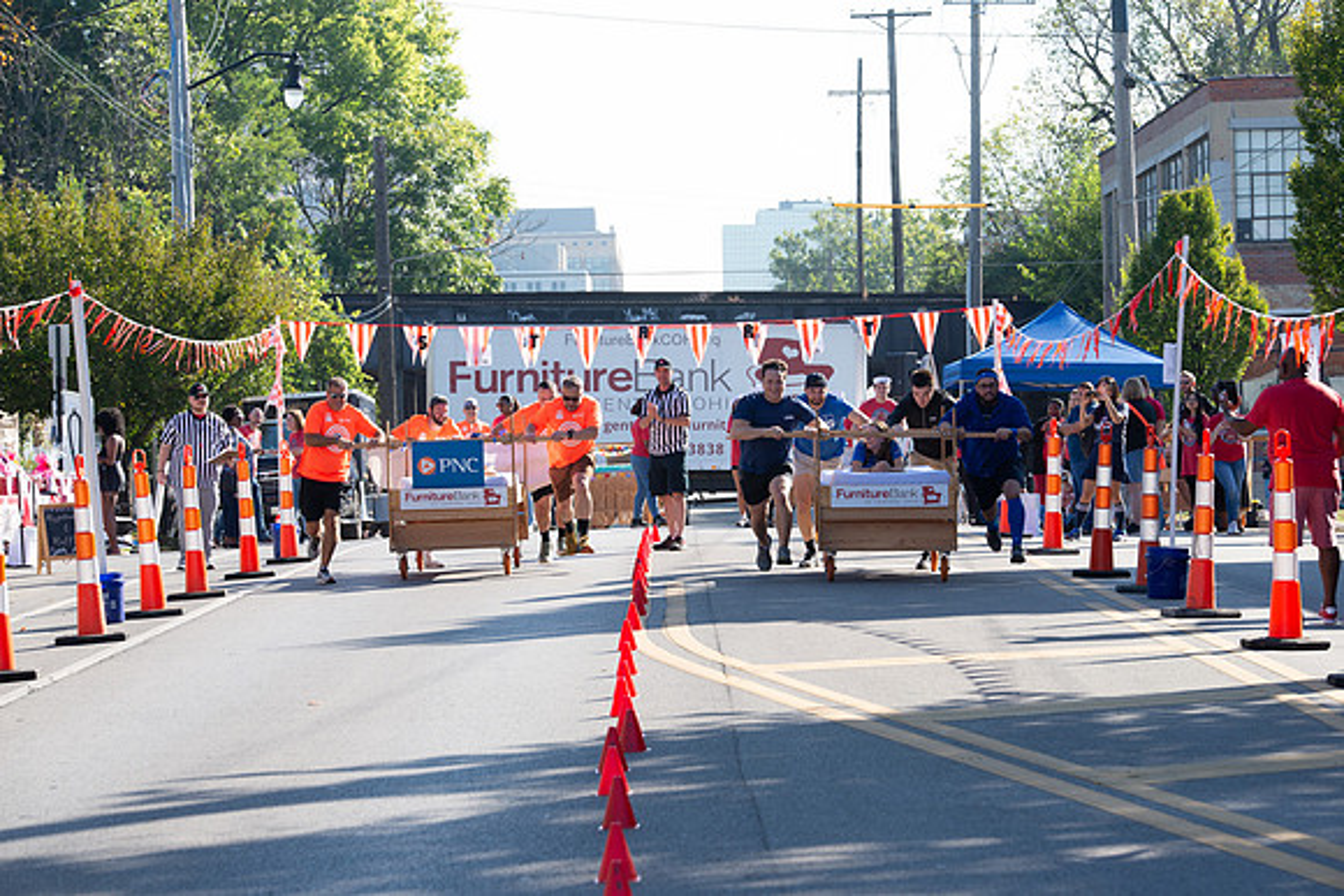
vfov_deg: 11.2
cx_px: 672
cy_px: 448
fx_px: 4556
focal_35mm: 122
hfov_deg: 16.8
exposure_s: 1/250
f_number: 7.1
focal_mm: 122
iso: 200
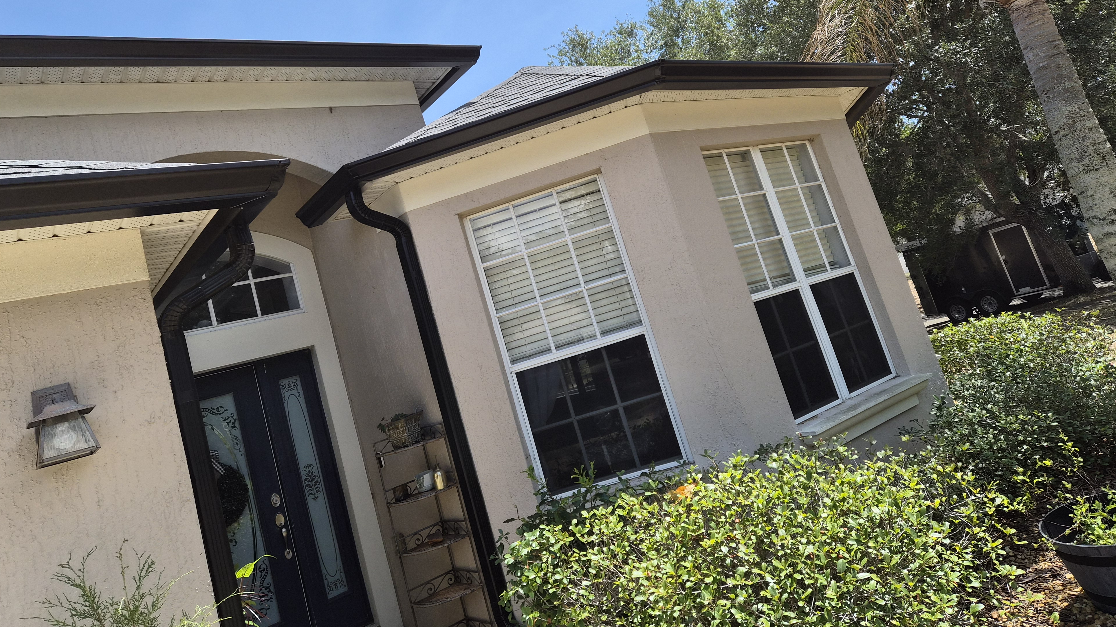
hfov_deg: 71.9
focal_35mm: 26
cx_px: 566
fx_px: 769
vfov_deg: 44.0
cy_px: 228
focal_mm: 5.4
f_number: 1.8
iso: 80
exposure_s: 1/3648
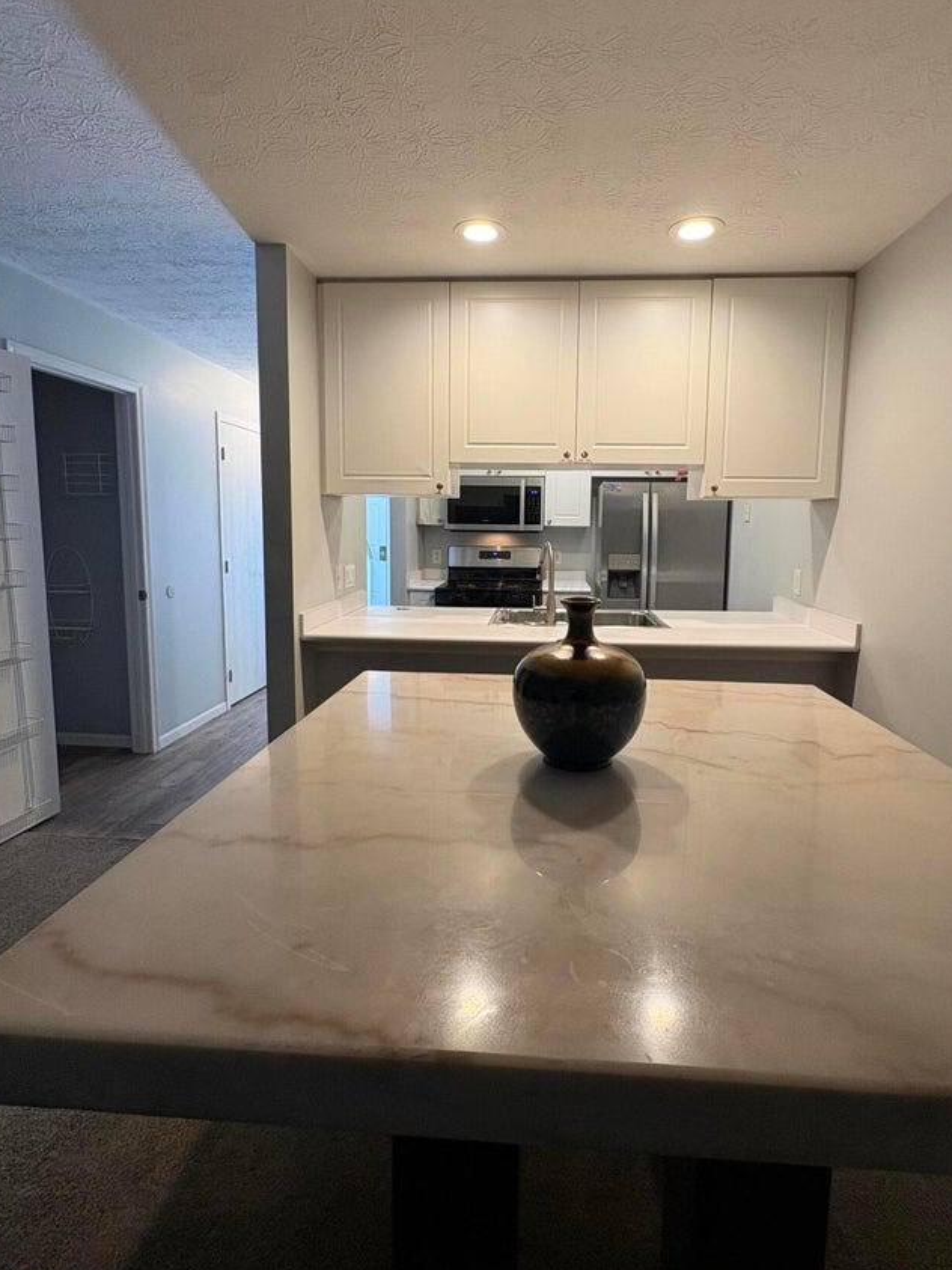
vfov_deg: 90.9
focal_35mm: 17
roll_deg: -1.4
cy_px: 588
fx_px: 624
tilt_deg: -5.7
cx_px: 512
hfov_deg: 74.6
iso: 125
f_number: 2.2
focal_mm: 2.22
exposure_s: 1/60
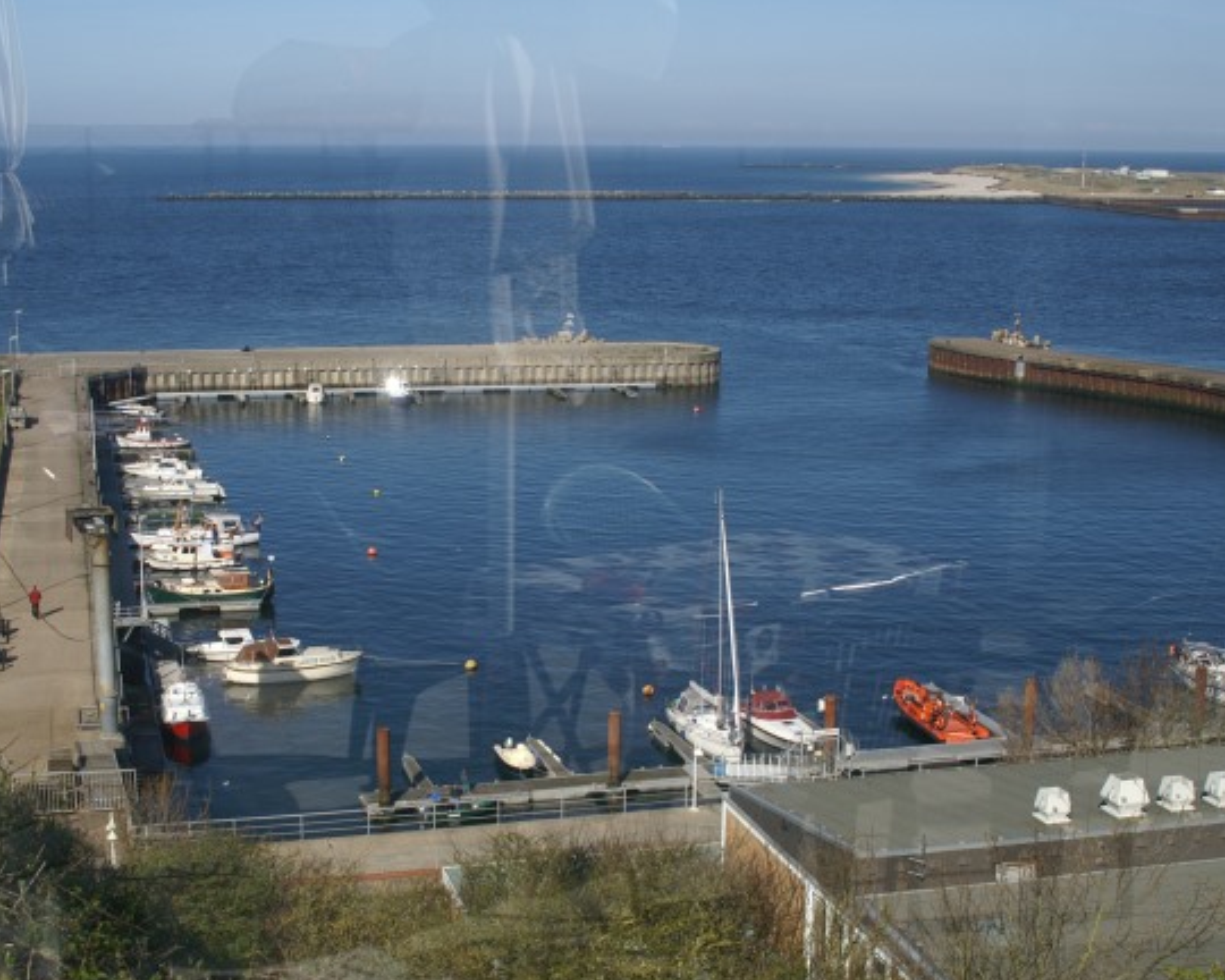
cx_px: 499
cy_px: 581
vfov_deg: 30.2
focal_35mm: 50
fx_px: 1813
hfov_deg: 37.2
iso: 100
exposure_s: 1/320
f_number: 10
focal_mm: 24
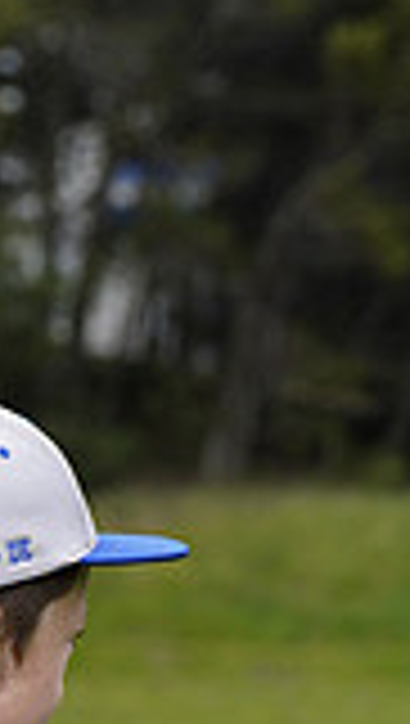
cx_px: -264
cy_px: 1282
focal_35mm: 385
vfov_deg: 5.5
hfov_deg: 3.2
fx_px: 7414
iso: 100
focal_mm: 102
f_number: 6.3
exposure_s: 1/250
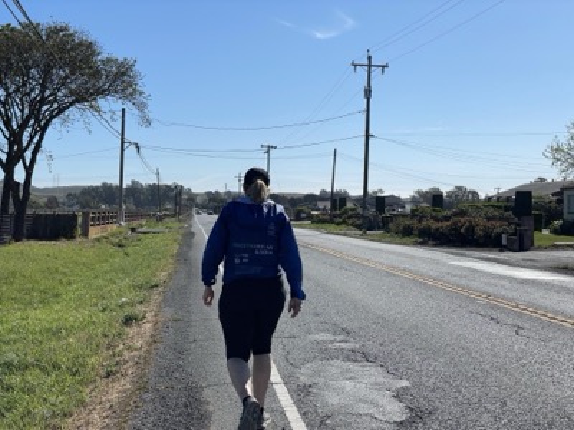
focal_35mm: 52
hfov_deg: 36.8
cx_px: 287
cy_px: 215
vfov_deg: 28.0
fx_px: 862
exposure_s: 1/2660
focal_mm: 6
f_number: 2
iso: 25
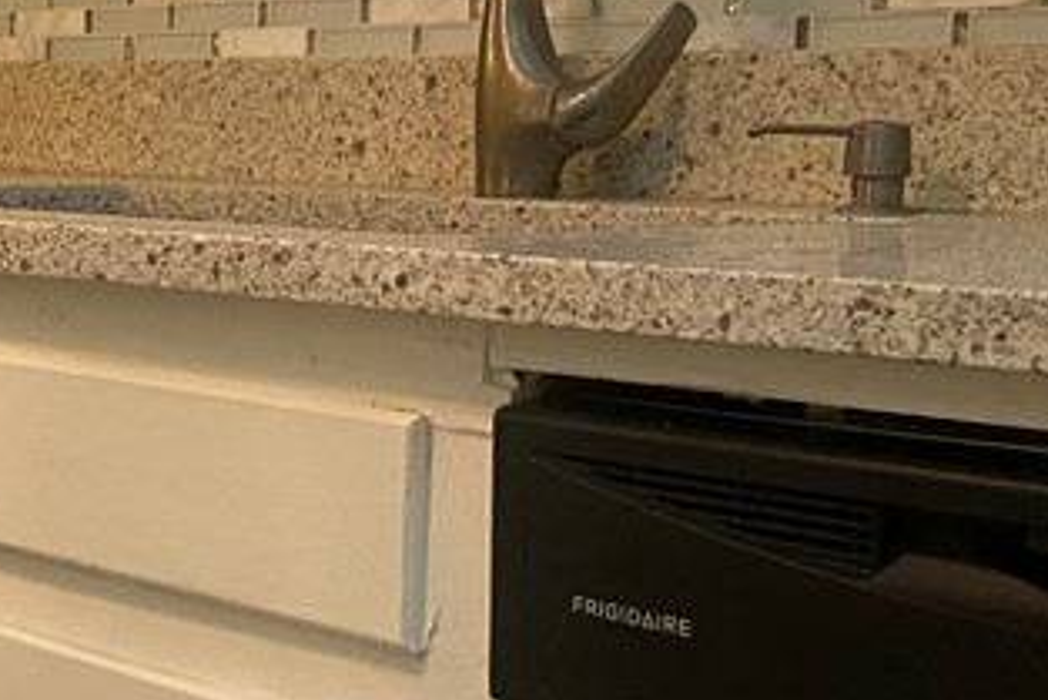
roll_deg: +0.2
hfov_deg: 21.3
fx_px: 2475
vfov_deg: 16.1
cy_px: 328
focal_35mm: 85
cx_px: -375
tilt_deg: -4.9
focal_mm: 4.25
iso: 320
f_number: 1.8
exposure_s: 1/60
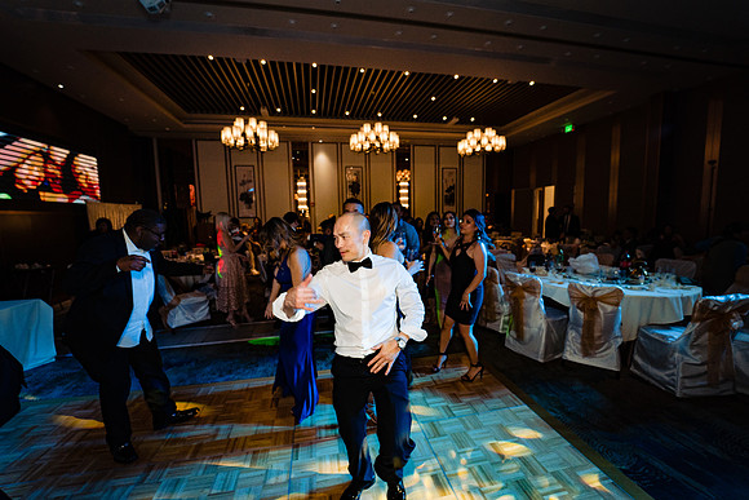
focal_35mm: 14
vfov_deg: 81.2
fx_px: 291
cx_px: 374
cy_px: 250
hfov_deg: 104.2
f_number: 4
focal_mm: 14
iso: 1600
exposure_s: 1/320
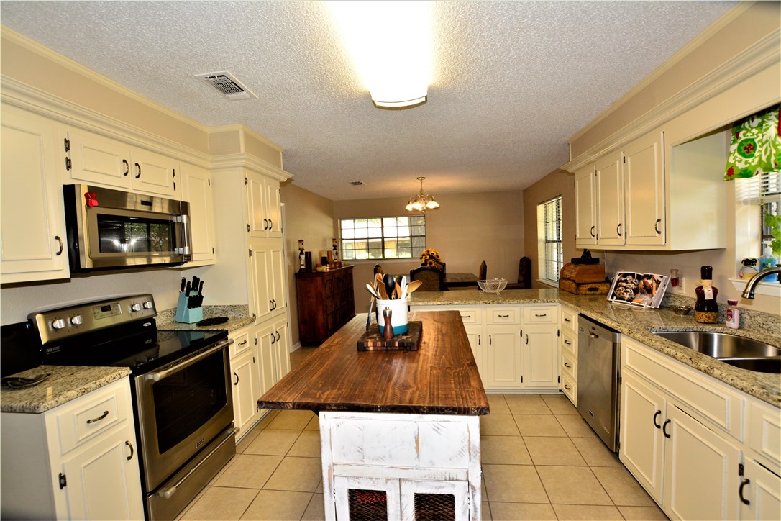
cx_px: 390
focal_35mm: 15
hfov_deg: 100.4
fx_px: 325
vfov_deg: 77.3
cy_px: 260
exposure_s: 1/60
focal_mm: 10
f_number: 7.1
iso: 800
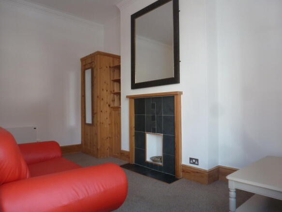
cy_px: 106
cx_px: 141
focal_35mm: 24
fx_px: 195
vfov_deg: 56.8
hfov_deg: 71.6
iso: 250
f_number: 3.3
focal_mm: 4.3
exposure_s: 1/60
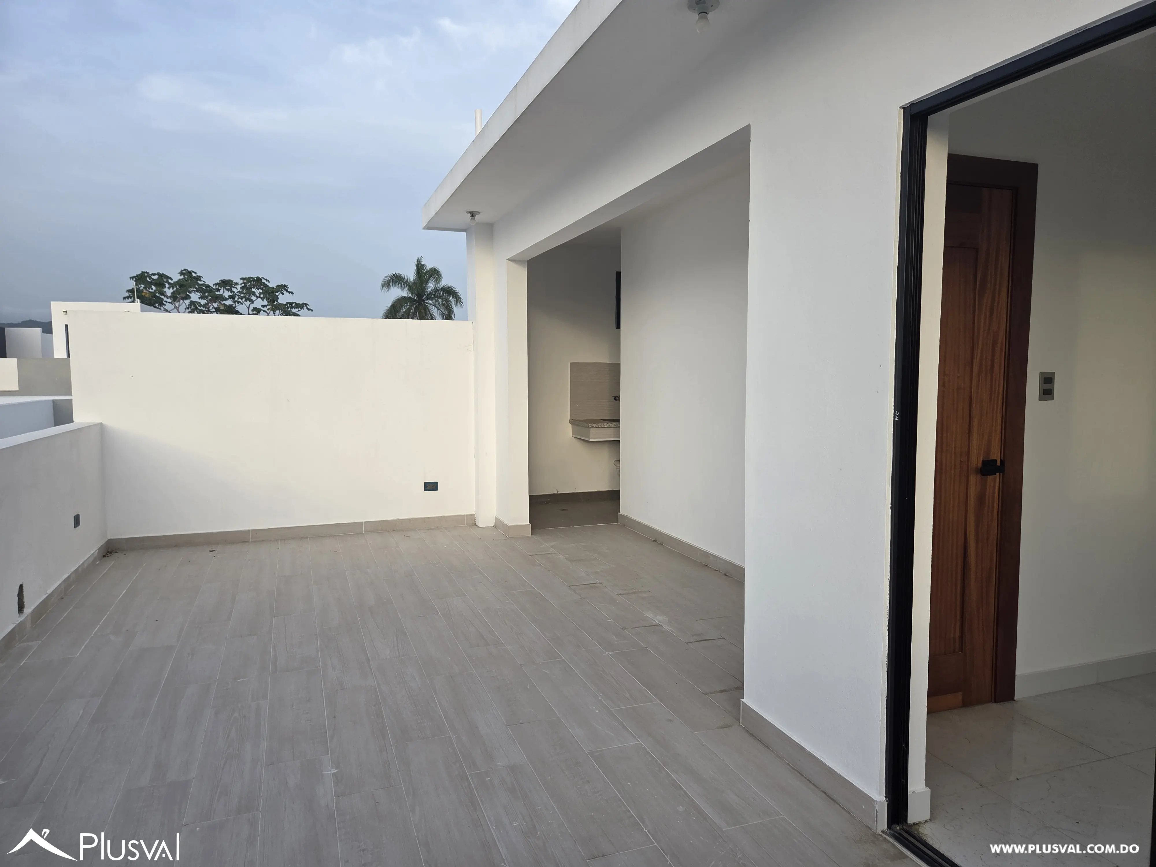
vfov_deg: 58.9
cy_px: 434
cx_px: 578
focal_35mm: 23
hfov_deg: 73.9
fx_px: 768
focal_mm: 5.4
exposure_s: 1/984
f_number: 1.8
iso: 80
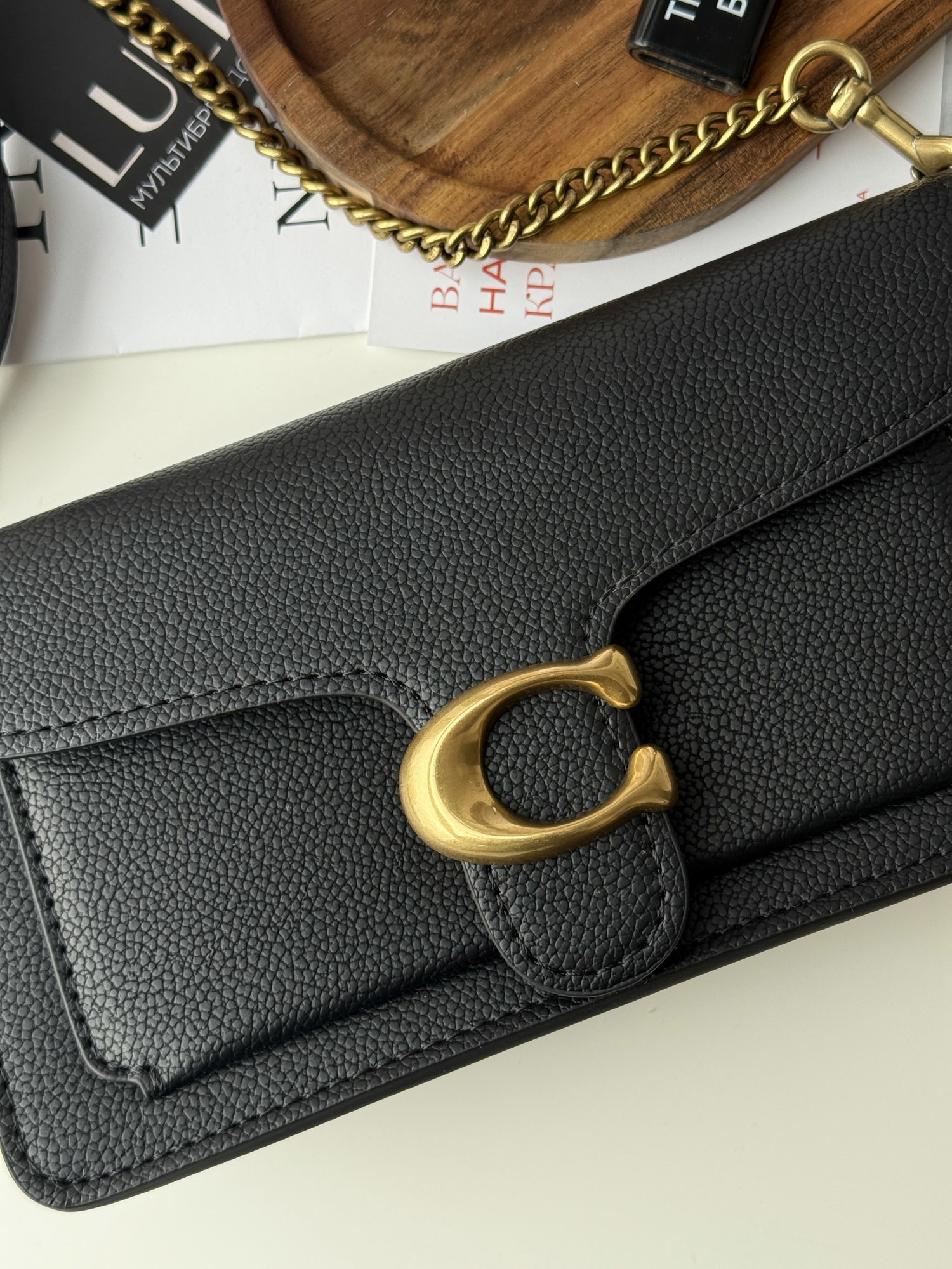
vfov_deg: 39.7
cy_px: 634
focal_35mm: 48
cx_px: 476
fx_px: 1760
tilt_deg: -87.7
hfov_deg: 30.3
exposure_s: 1/242
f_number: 1.78
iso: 125
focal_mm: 6.76
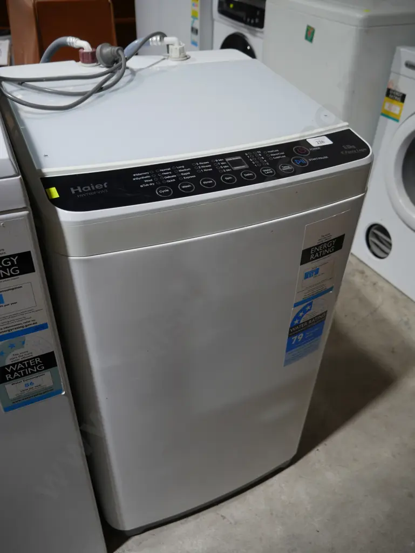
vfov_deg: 63.4
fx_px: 447
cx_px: 208
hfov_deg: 49.8
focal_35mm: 28
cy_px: 276
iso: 200
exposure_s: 1/80
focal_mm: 14
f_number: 3.5
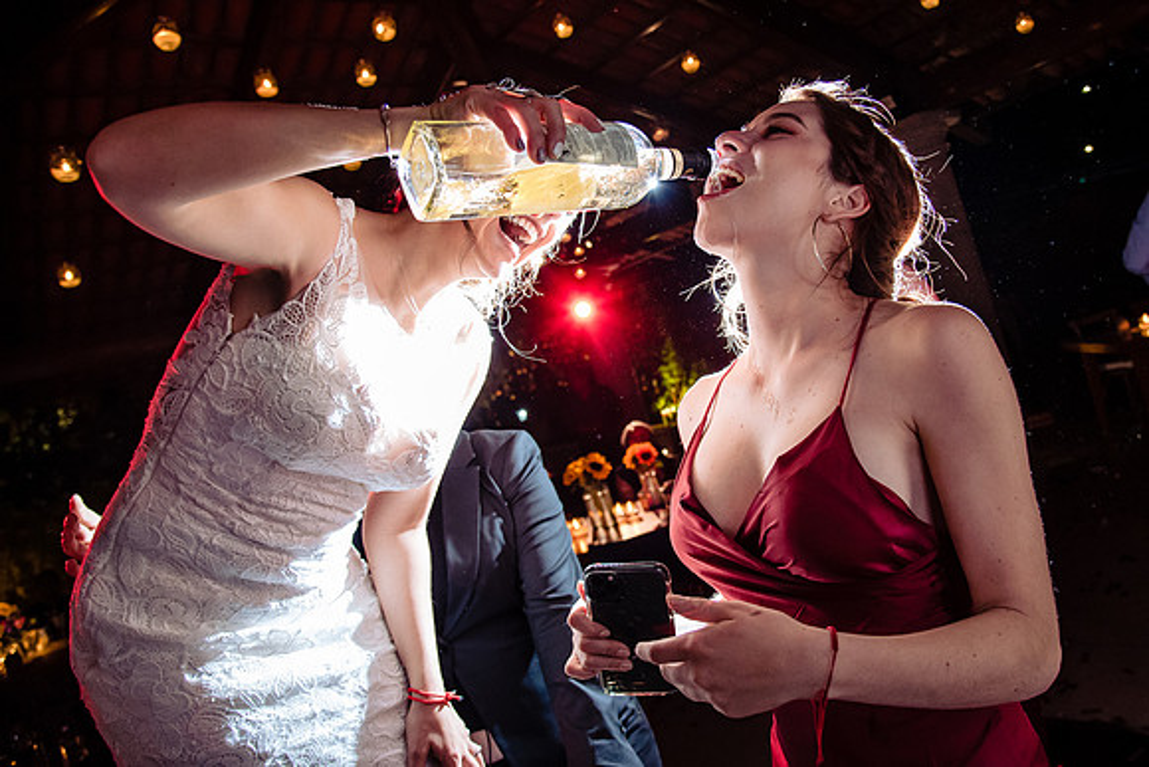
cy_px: 345
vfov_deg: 47.0
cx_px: 661
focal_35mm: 28
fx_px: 881
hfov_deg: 65.9
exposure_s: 1/125
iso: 2000
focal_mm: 24
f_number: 5
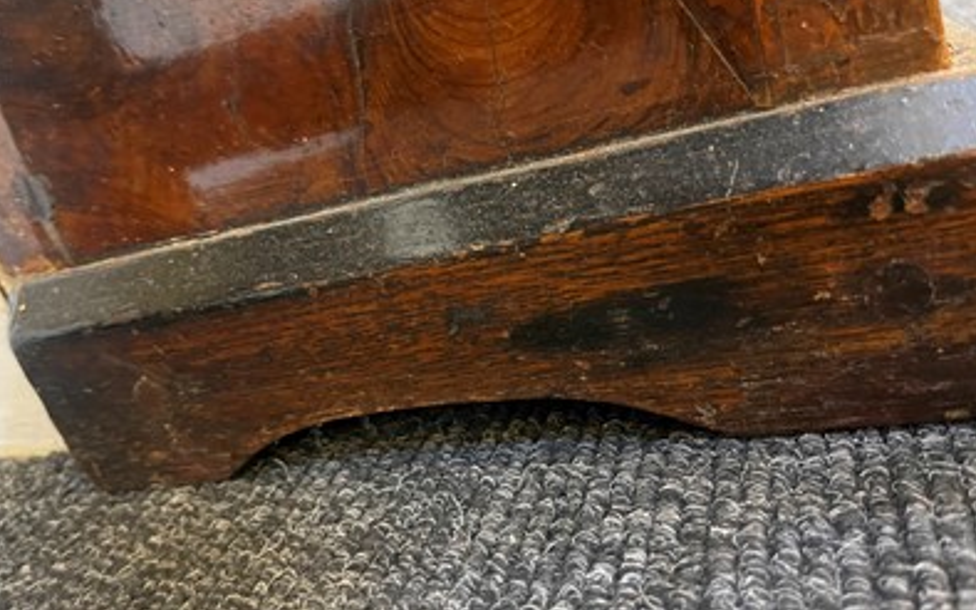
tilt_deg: -21.0
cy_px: 298
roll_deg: +18.8
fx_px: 745
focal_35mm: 28
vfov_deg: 44.5
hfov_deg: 66.5
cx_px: 488
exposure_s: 1/25
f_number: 1.6
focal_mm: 5.1
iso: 800
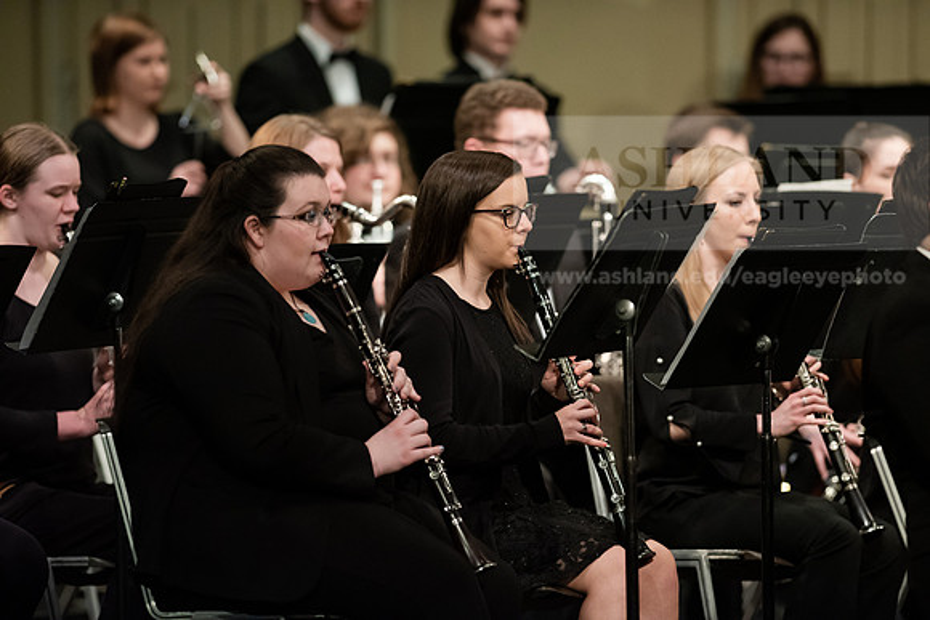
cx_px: 465
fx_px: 7751
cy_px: 310
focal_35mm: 300
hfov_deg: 6.9
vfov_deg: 4.6
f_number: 3.5
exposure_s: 1/250
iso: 4000
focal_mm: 300
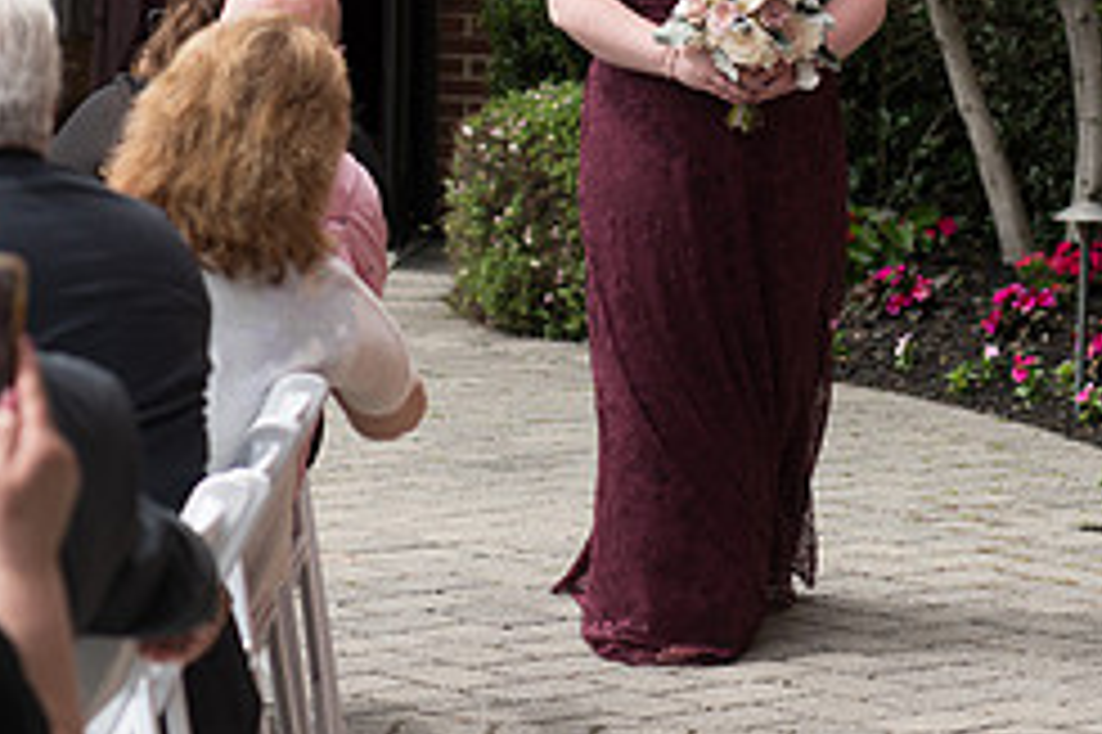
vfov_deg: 8.2
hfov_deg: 12.4
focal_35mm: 166
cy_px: 146
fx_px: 5078
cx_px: 715
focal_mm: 70
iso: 64
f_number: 2.8
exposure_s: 1/500
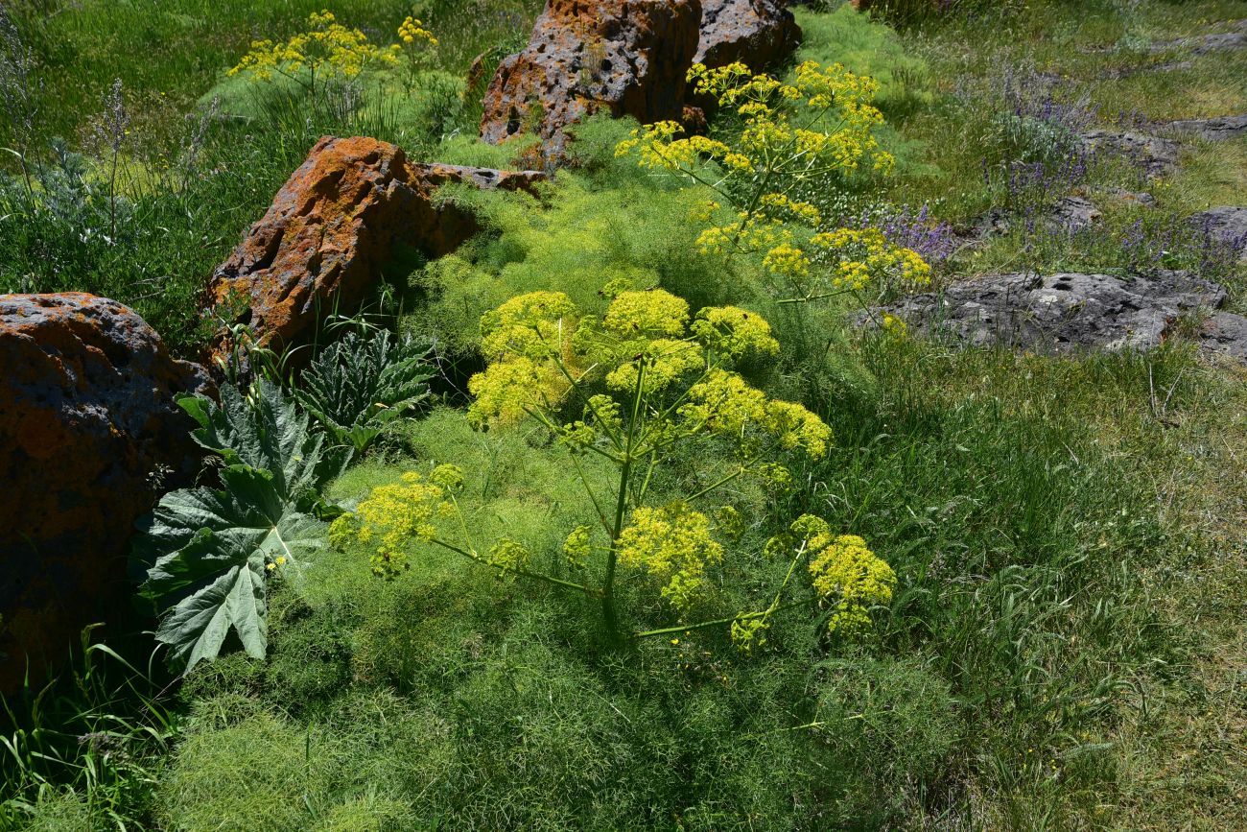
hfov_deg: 39.6
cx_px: 624
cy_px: 416
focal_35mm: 50
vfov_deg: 27.0
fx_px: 1732
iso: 160
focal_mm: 50
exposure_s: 1/320
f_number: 9
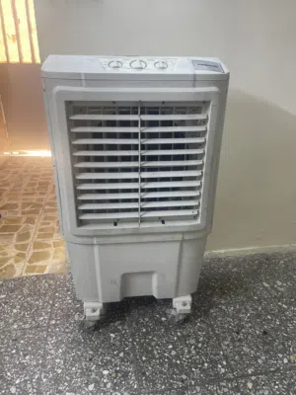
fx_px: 285
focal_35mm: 25
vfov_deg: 69.4
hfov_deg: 54.9
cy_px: 198
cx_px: 148
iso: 100
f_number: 1.6
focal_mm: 5.1
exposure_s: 1/100
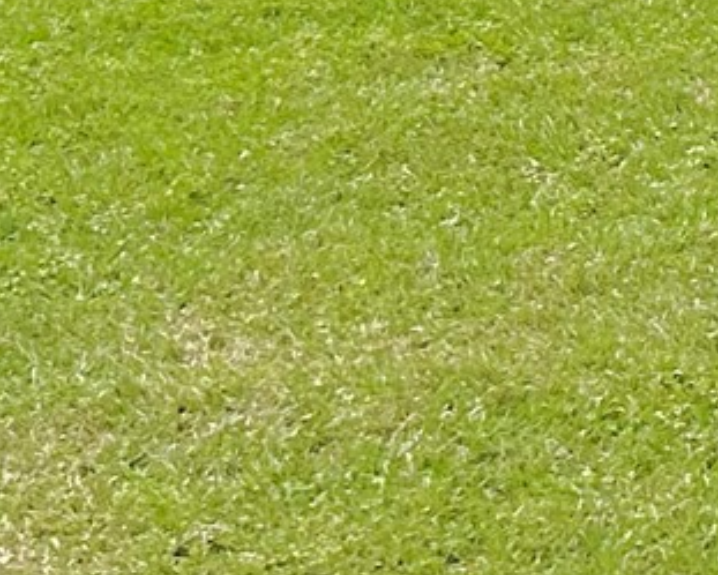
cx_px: 1937
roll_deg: +0.3
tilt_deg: +3.8
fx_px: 3274
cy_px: -1066
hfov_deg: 10.2
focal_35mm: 154
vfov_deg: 8.6
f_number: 1.78
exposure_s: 1/6623
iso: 80
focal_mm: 6.86
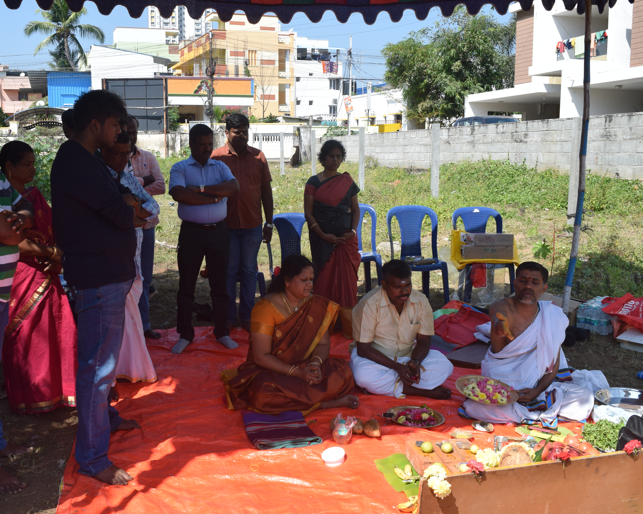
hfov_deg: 51.1
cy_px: 262
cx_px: 250
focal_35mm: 35
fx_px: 666
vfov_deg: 42.2
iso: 200
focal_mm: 20
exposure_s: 1/320
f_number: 9
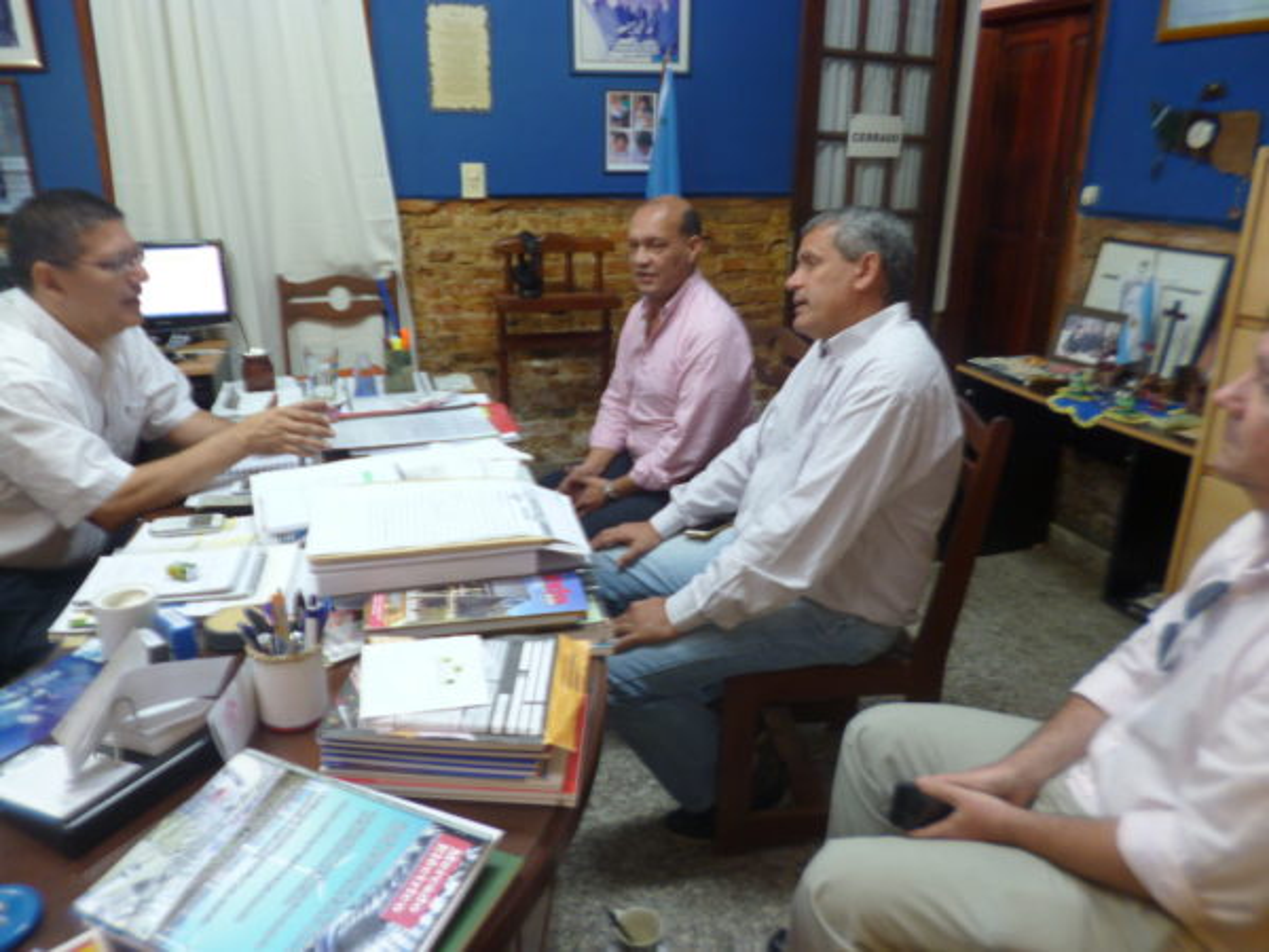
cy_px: 476
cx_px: 634
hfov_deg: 71.6
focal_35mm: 24
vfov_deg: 56.8
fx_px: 880
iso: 100
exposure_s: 1/8
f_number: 2.5
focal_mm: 4.3
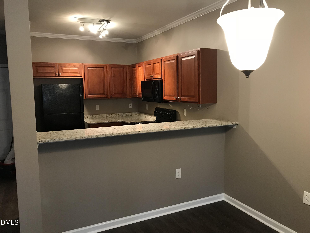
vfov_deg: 49.7
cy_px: 116
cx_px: 155
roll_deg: +1.1
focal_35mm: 28
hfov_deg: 63.4
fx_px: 251
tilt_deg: -5.3
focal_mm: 3.99
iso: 64
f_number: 1.8
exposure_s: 1/15
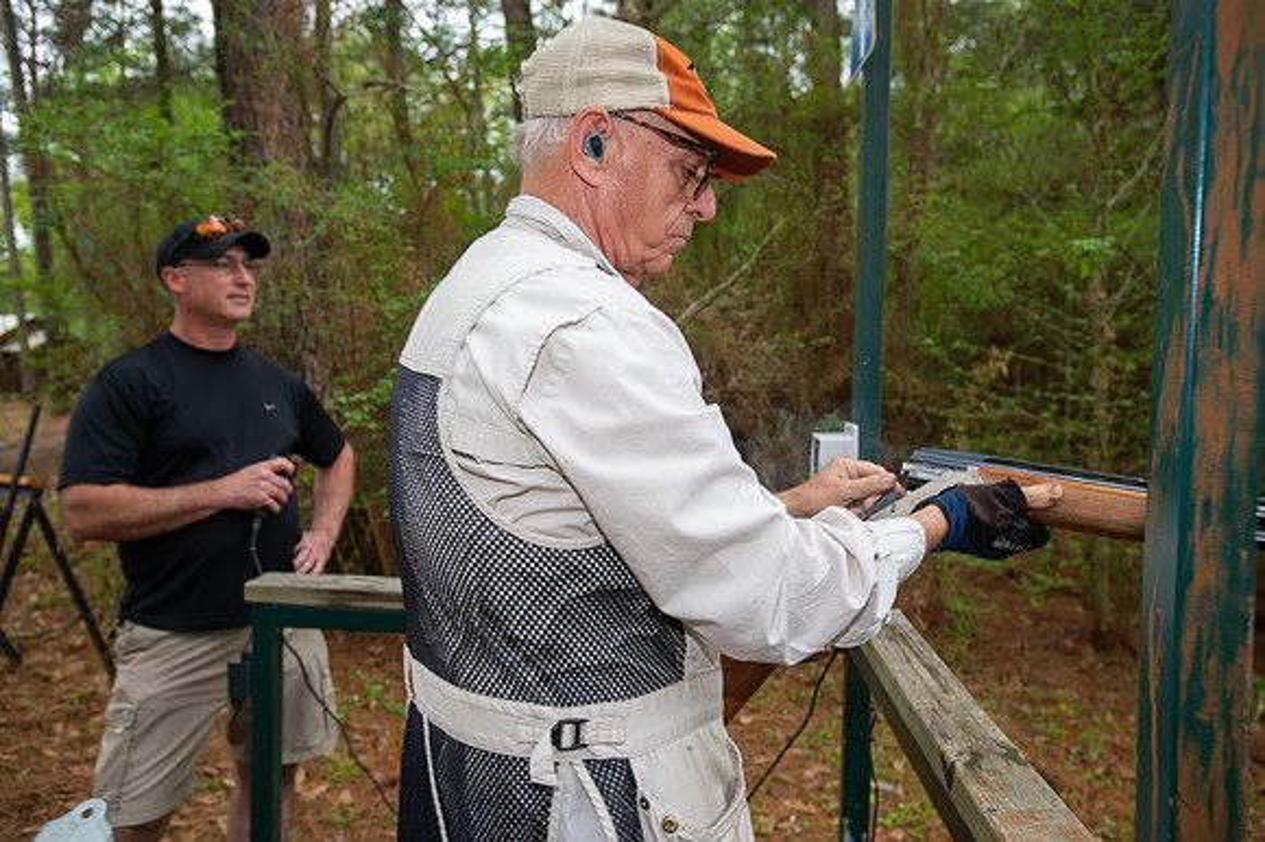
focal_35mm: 26
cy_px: 421
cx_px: 632
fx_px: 913
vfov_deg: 49.5
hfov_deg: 69.4
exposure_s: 1/125
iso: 125
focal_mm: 26
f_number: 5
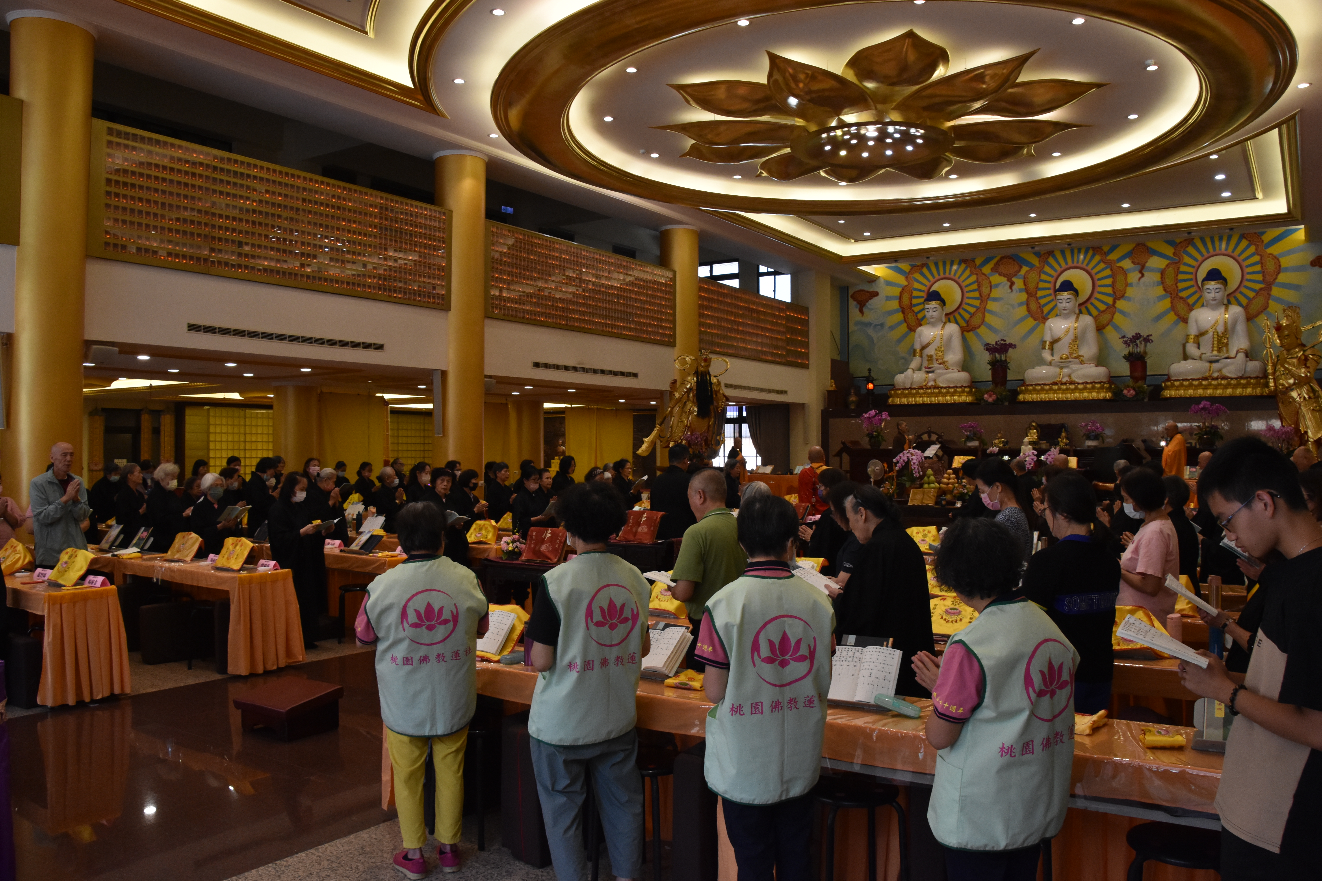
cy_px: 440
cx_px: 661
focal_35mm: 27
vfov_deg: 47.9
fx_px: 991
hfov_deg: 67.4
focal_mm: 18
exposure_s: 1/200
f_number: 7.1
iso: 1600
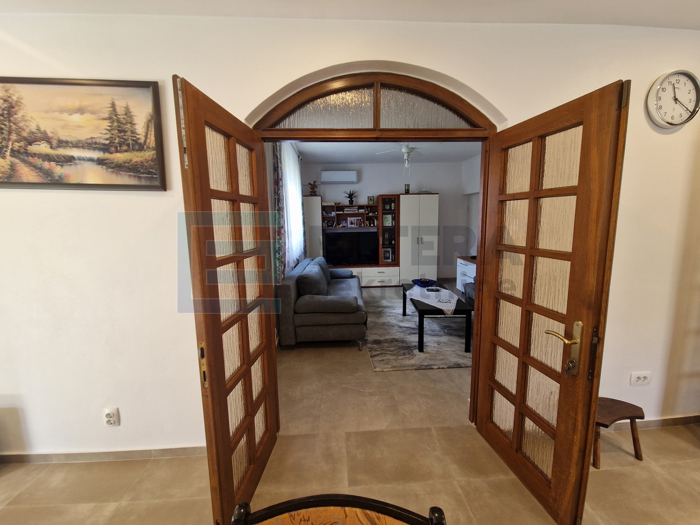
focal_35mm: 13
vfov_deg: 89.9
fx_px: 263
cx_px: 350
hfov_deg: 106.2
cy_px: 262
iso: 125
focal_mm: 2.2
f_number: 2.2
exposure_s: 1/50
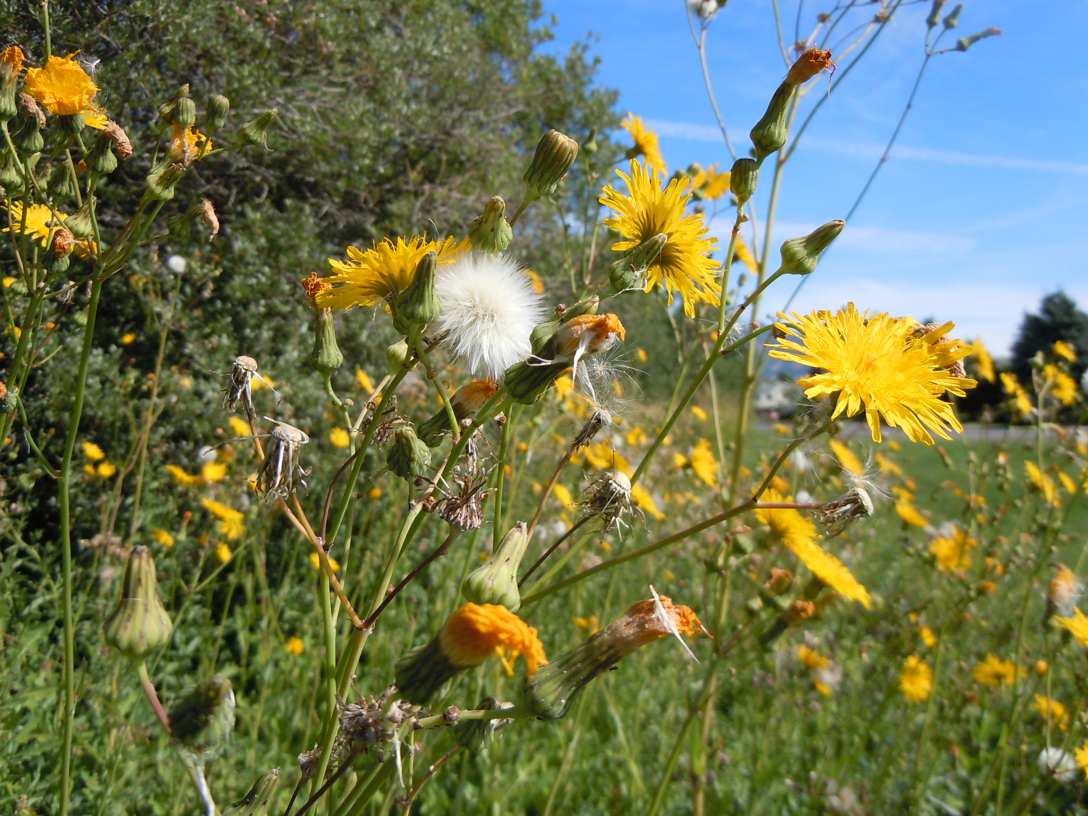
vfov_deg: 46.8
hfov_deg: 60.0
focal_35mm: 30
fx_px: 943
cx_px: 544
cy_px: 408
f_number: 3.5
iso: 100
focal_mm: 5.4
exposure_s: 1/640
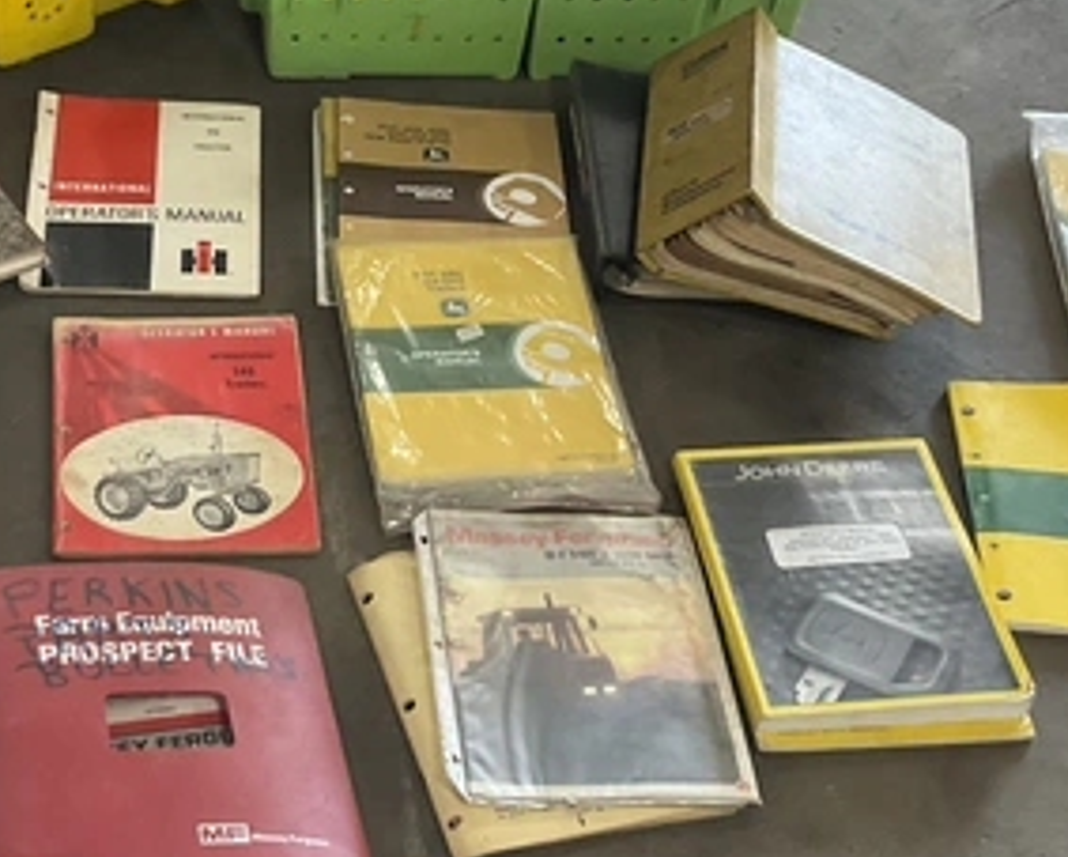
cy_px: 376
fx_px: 2373
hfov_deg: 25.3
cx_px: 426
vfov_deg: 20.5
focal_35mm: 75
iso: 125
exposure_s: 1/60
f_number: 1.8
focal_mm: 3
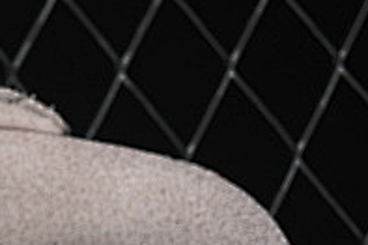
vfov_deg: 3.3
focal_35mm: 411
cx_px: -400
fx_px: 4198
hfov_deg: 4.9
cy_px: 595
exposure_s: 1/80
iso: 160
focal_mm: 50
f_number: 7.1
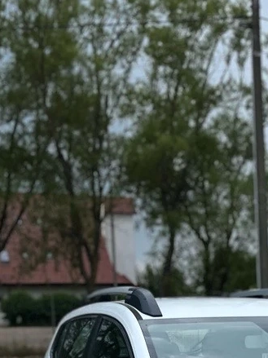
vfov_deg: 22.1
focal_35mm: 79
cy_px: 471
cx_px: 289
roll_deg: -0.6
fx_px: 816
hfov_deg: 18.0
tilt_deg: -10.1
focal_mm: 5.1
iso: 50
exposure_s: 1/3413
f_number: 1.6
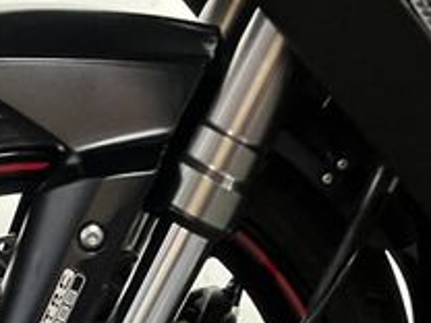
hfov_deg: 24.2
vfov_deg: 17.1
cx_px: 118
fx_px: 996
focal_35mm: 80
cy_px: 447
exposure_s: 1/33
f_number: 1.6
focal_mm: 5.1
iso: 640
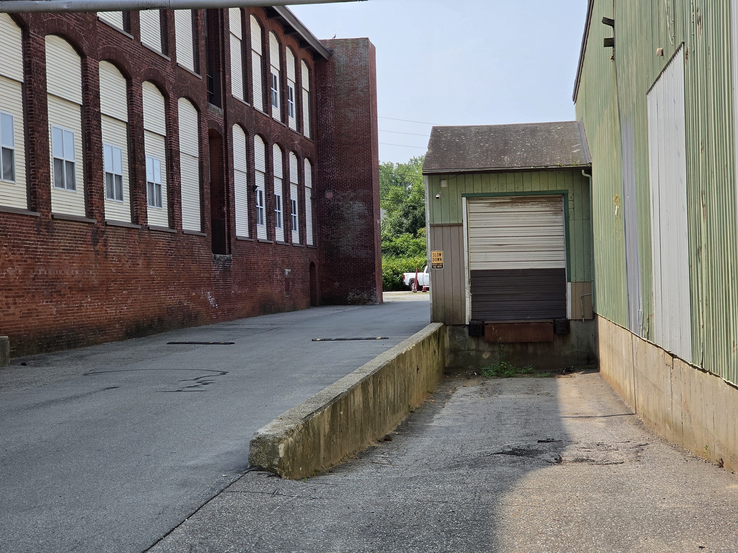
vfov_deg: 21.3
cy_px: 276
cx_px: 369
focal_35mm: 69
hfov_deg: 28.2
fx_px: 1471
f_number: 2.4
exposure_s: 1/801
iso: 25
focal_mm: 7
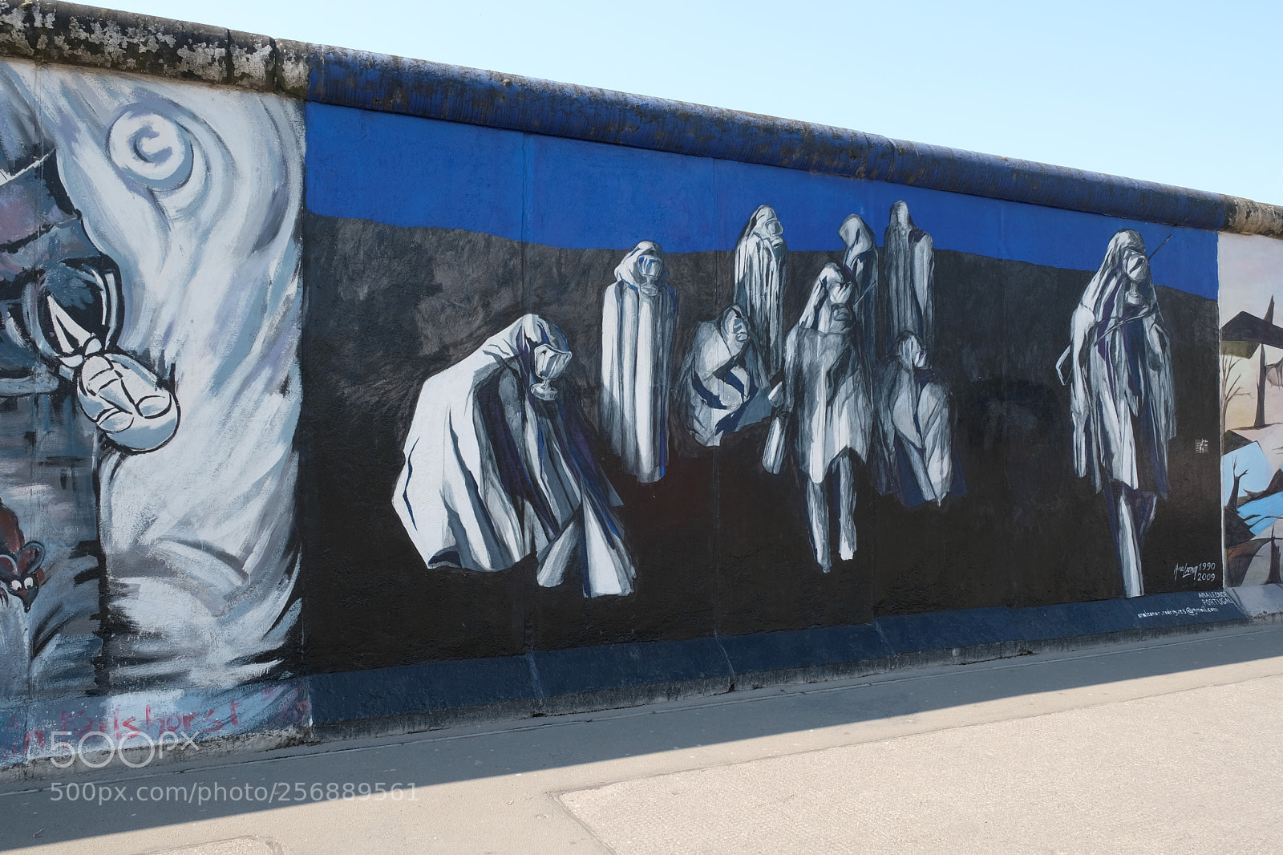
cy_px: 428
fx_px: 962
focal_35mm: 27
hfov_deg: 67.4
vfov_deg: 47.9
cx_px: 642
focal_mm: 18
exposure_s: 1/150
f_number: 7.1
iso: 200
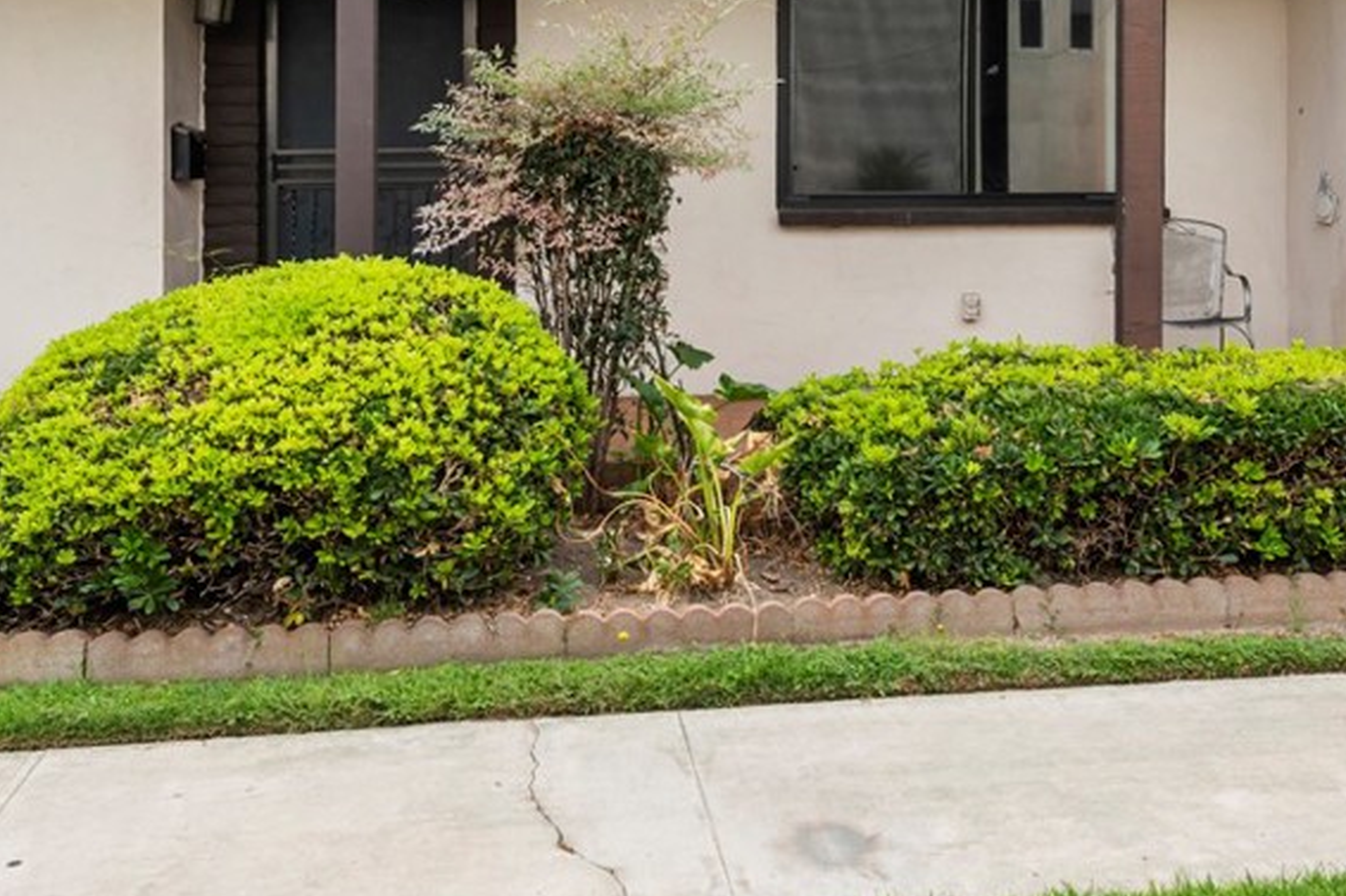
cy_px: 169
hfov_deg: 50.2
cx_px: 511
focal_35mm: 38
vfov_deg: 33.9
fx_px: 1420
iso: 200
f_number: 9.5
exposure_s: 1/90
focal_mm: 21
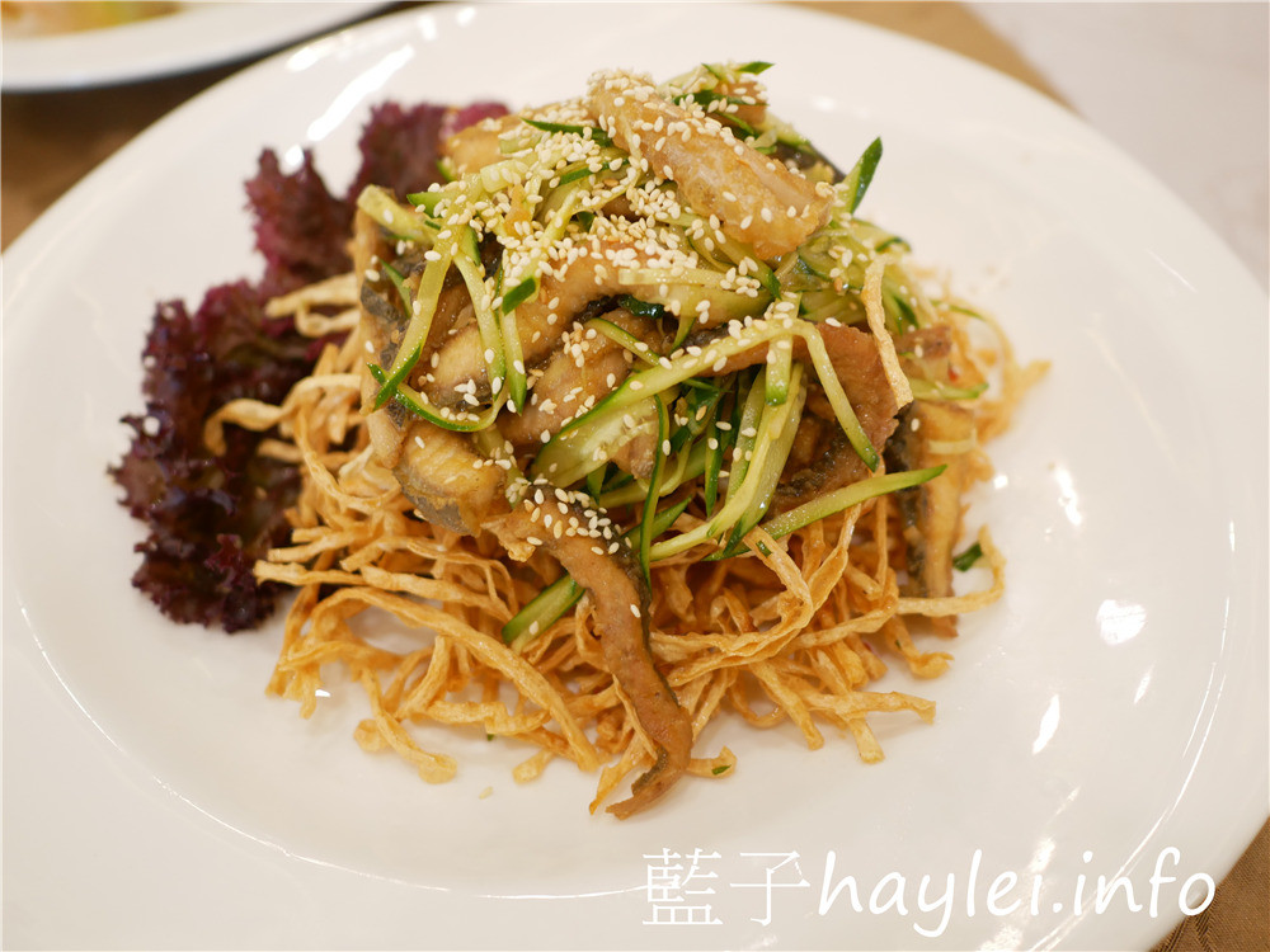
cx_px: 635
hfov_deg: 60.0
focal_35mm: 30
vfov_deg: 46.8
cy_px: 476
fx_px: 1101
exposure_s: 1/60
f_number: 1.7
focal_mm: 15
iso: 500
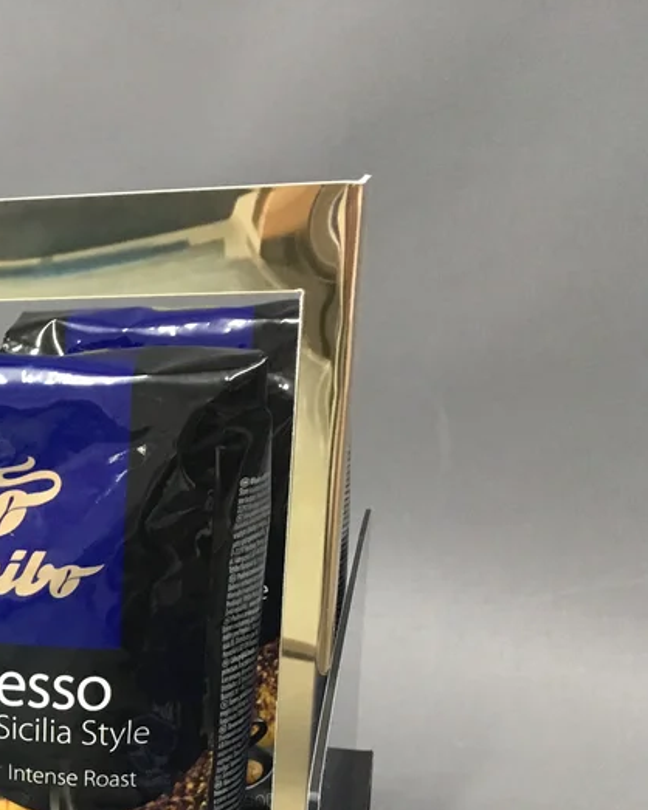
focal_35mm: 65
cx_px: -226
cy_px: 692
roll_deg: -1.1
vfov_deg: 28.3
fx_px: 1559
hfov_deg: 21.0
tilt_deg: -16.2
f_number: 2.2
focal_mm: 4.15
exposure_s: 1/33
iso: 160
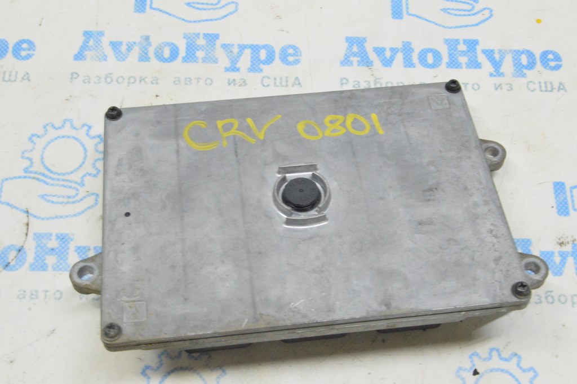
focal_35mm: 52
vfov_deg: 25.7
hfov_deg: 37.9
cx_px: 288
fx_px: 841
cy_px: 192
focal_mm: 35
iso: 6400
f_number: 20
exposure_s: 1/15
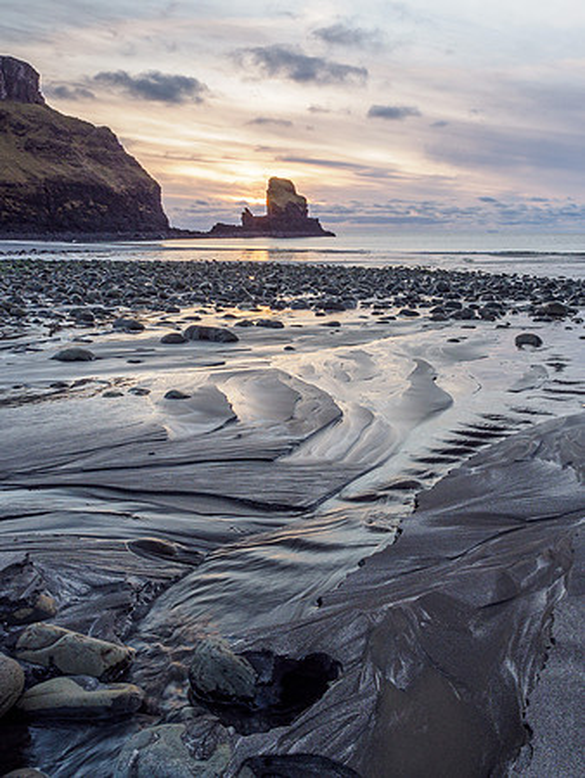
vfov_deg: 56.8
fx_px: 720
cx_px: 397
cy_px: 389
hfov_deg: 43.5
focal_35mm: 32
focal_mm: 12
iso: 200
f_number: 7.1
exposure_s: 1/10
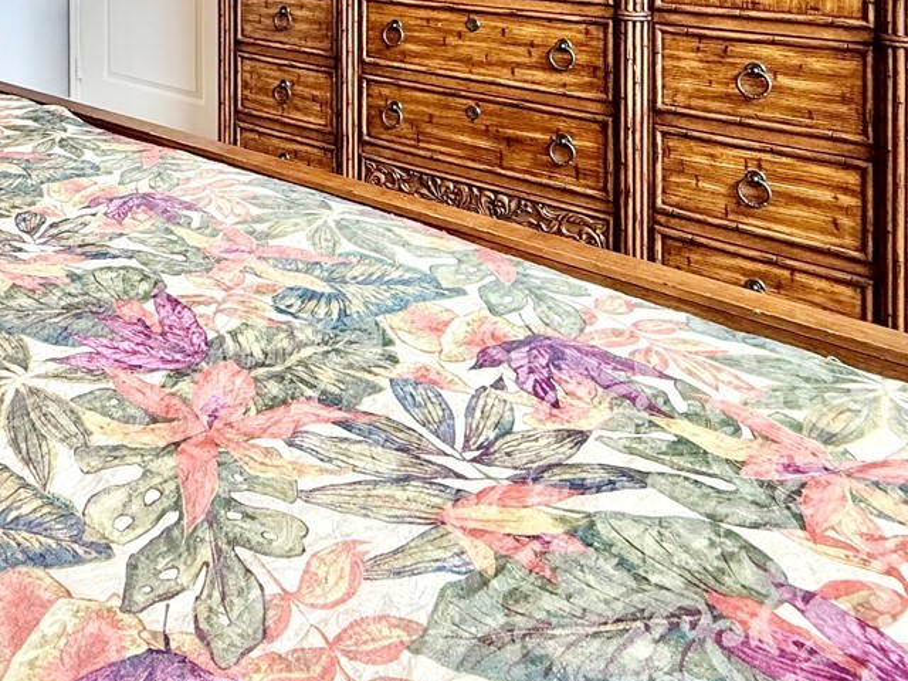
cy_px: -115
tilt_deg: -0.2
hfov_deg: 47.9
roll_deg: +0.1
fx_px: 918
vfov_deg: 33.8
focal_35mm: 35
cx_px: 114
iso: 160
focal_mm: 2.22
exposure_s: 1/120
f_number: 2.2
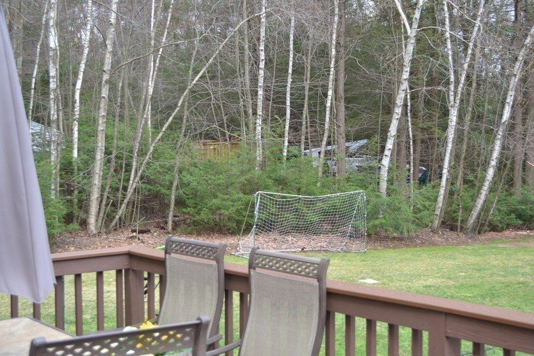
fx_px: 801
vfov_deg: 25.1
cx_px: 267
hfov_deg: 36.9
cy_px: 178
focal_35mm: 54
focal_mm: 36
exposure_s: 1/80
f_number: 5
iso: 400
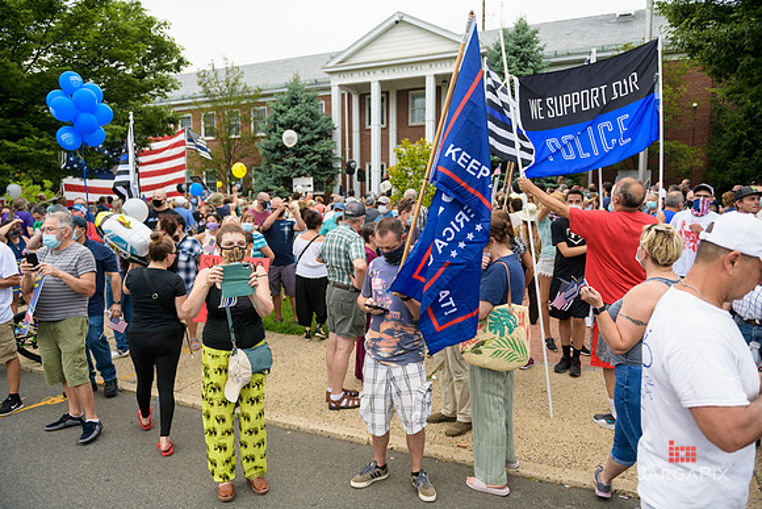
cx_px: 381
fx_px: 508
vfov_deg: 53.2
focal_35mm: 24
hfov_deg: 73.7
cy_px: 254
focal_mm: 24
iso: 200
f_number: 3.2
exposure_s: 1/320
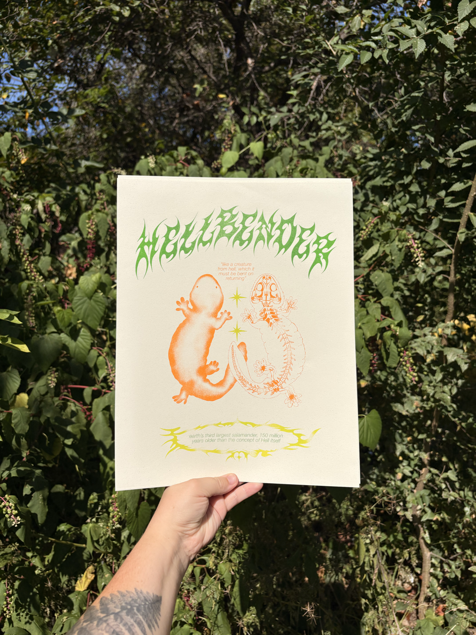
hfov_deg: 53.1
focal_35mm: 26
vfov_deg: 67.3
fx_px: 477
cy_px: 318
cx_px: 238
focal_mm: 5.96
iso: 40
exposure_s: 1/10101
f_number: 1.6
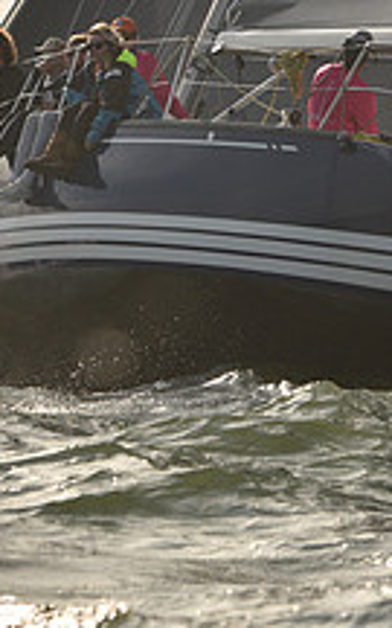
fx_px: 4906
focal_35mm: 287
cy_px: 94
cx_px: 250
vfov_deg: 7.3
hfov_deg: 4.6
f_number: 6.3
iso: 250
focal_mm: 105
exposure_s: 1/800
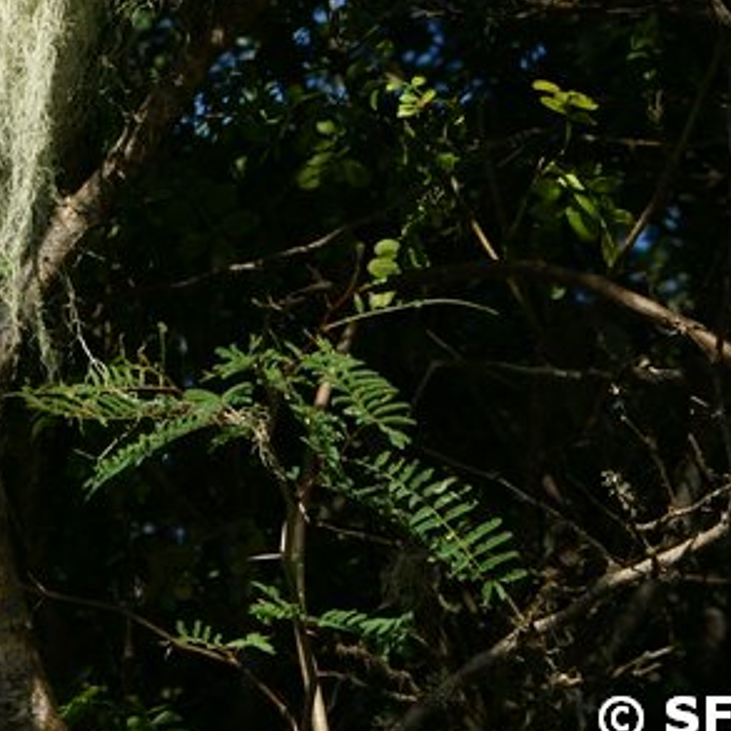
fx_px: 6546
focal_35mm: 274
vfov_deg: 6.4
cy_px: 15
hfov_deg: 6.3
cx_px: -207
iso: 200
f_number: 9
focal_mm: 70
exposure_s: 1/250
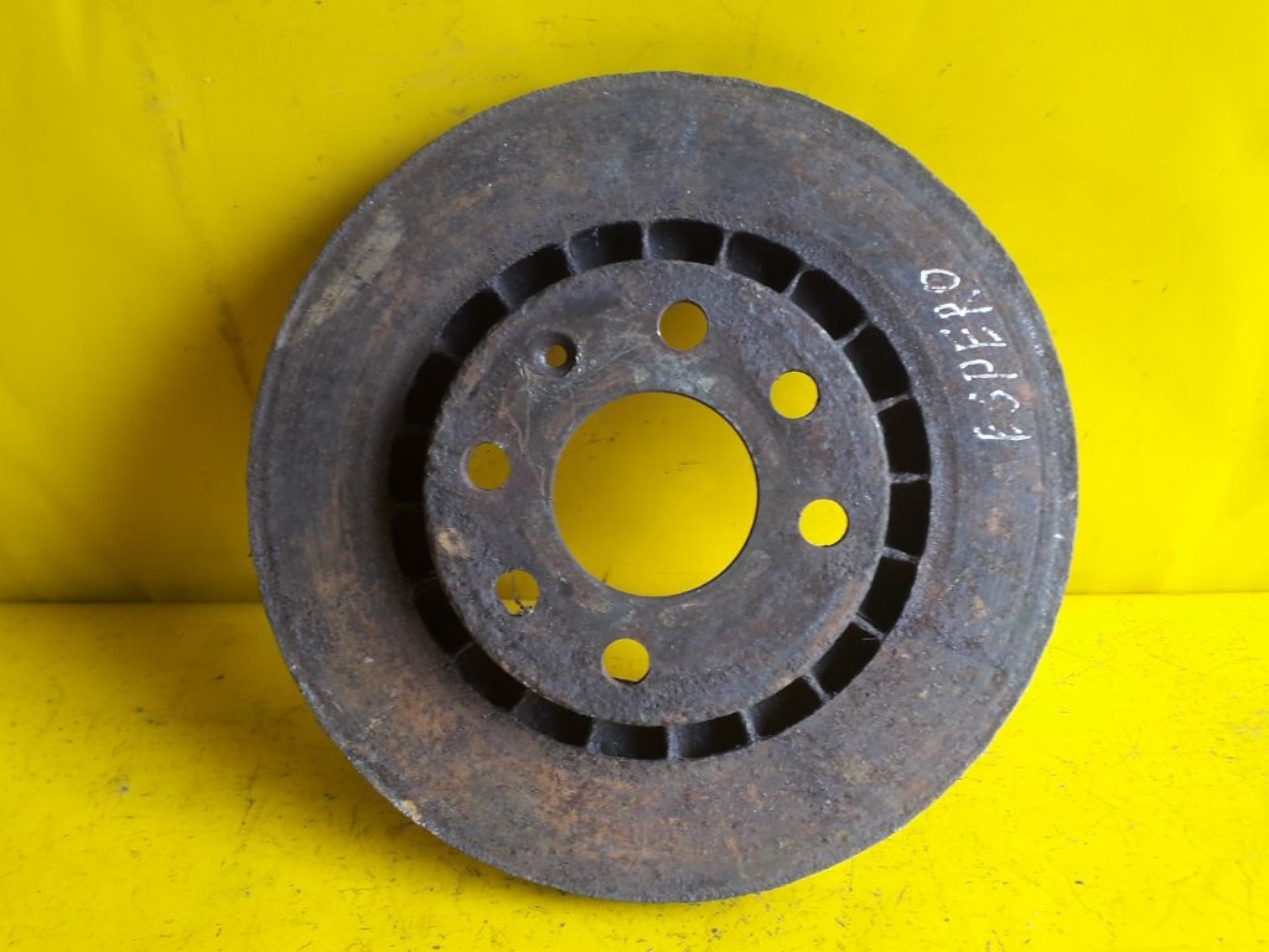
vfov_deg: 51.4
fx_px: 990
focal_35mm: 27
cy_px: 476
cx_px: 634
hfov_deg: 65.3
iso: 64
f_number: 1.9
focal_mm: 3.6
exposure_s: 1/50
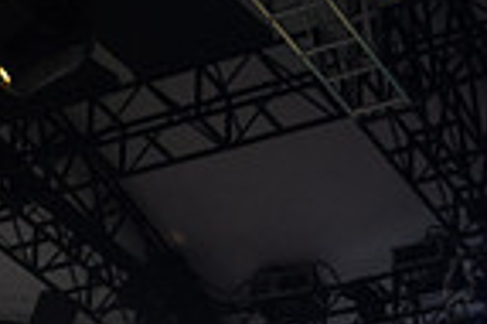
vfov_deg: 9.1
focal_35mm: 142
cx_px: 456
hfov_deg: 14.3
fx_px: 1919
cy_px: 639
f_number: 4
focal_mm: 35
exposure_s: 1/400
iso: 640
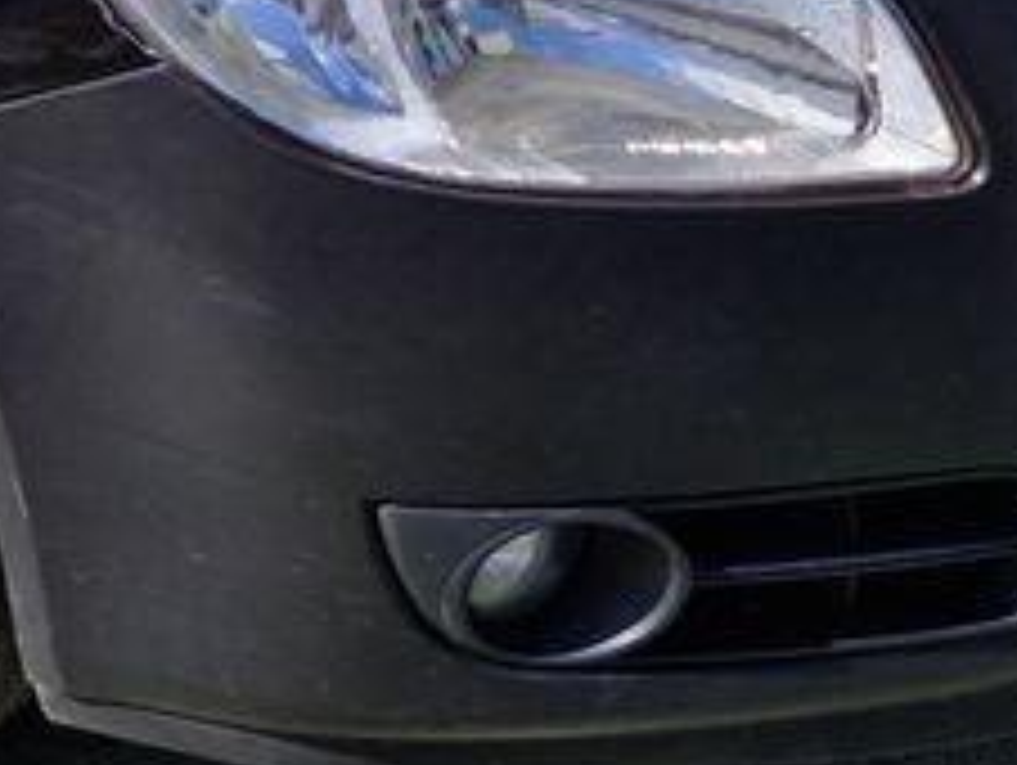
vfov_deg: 11.7
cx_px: 148
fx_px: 3588
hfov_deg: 16.0
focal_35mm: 122
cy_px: -338
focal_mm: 5.4
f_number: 1.8
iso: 50
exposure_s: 1/3016
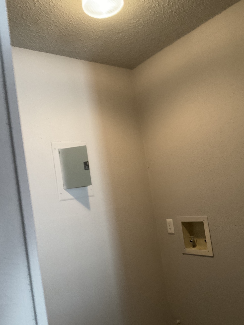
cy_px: 176
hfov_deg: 44.1
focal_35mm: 32
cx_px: 134
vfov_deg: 56.7
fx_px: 301
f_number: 1.8
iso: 250
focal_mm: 3
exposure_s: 1/40
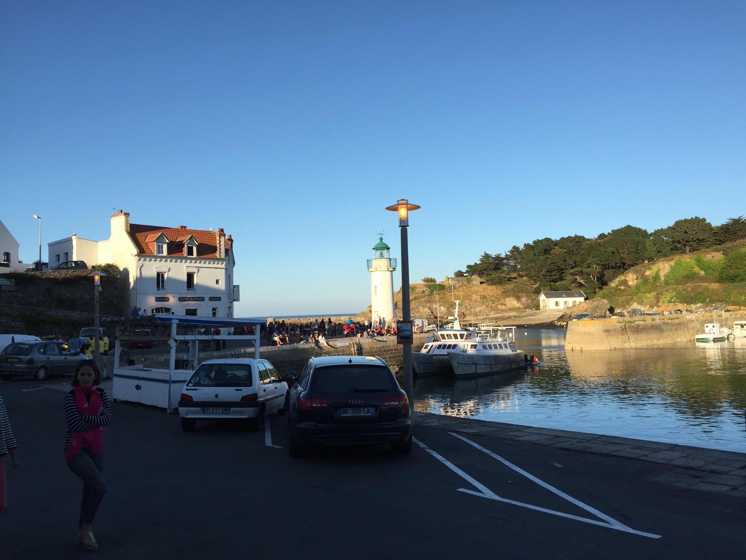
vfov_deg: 48.2
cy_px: 280
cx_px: 373
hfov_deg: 61.7
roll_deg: +2.8
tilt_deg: +4.2
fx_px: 625
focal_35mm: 29
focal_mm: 4.15
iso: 32
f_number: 2.2
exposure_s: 1/1412
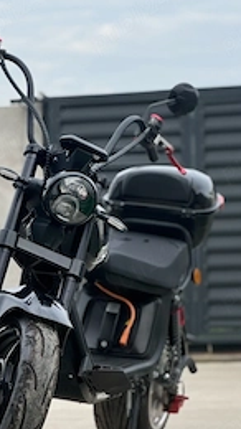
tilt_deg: -0.1
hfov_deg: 9.4
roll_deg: +0.9
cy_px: 289
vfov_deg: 16.6
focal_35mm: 129
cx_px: 50
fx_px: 1467
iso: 25
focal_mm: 9
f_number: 2.8
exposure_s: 1/112
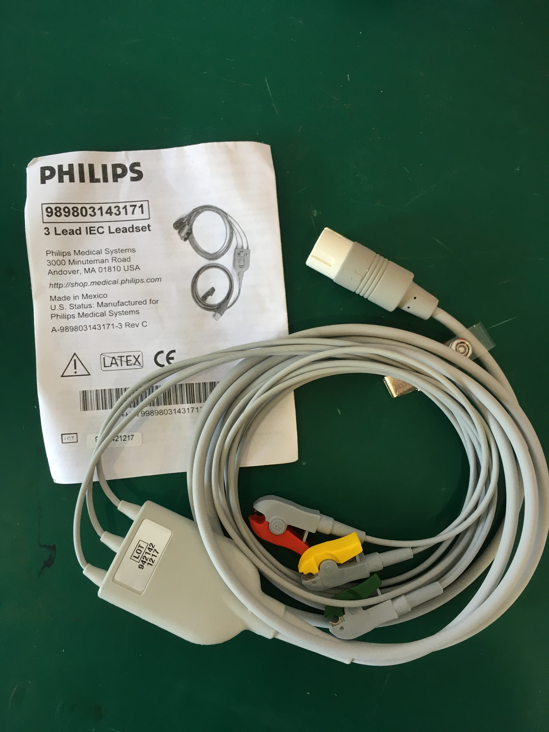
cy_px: 366
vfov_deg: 61.7
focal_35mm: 29
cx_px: 274
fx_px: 613
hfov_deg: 48.2
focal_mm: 4.15
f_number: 2.2
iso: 80
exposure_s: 1/33
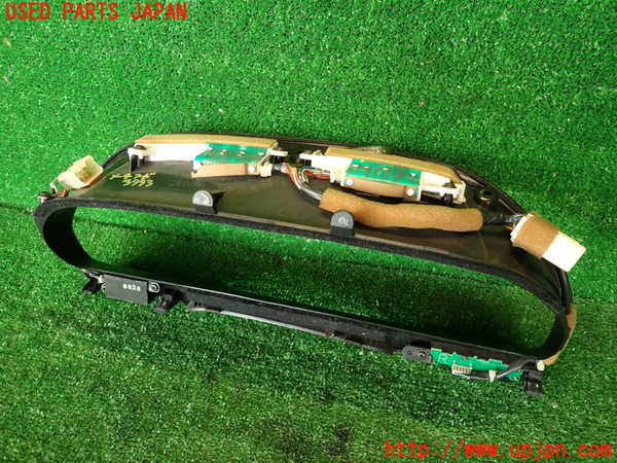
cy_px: 232
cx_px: 308
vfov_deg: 54.9
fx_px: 446
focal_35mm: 25
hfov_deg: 69.4
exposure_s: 1/60
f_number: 2
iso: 200
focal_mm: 4.5
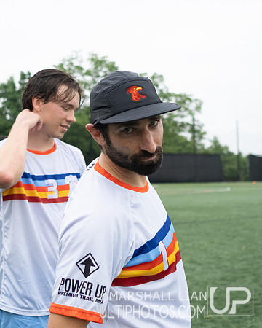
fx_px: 590
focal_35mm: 61
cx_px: 104
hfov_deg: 25.0
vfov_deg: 30.9
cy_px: 125
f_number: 2.5
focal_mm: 23
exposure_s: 1/1250
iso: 400
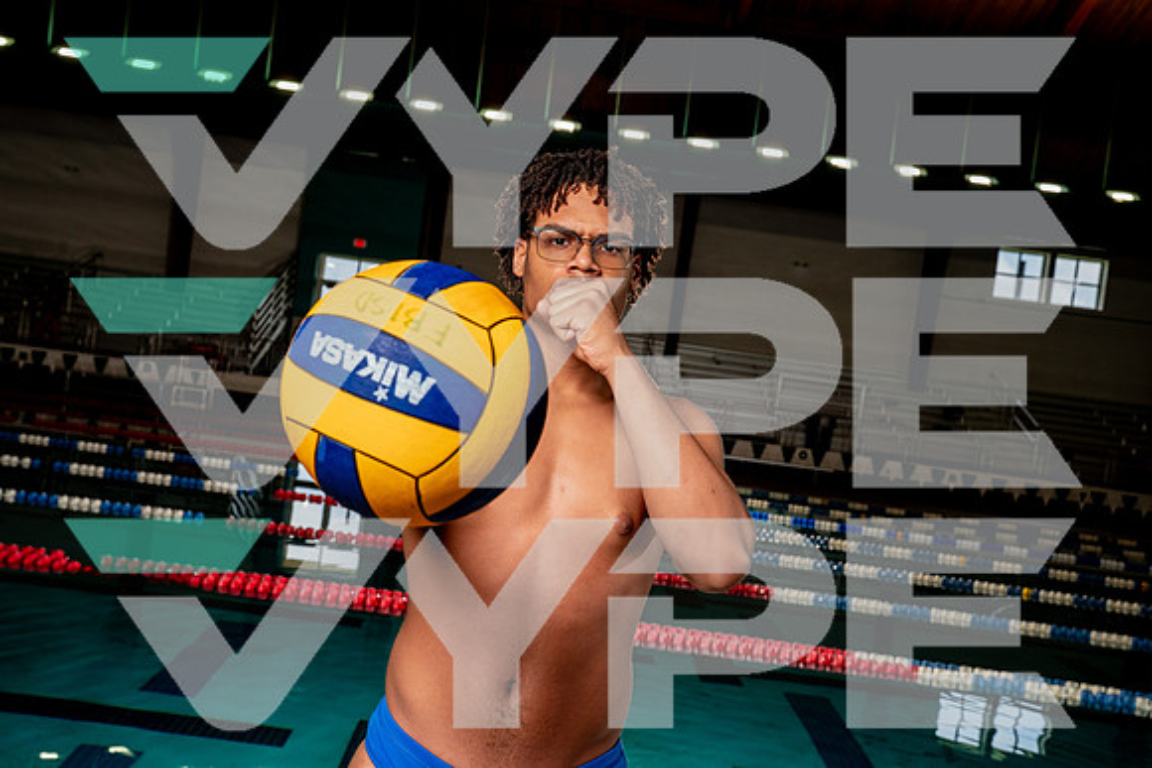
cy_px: 384
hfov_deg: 44.5
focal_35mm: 44
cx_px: 576
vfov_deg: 30.5
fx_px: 1408
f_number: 7.1
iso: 400
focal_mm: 44
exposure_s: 1/250
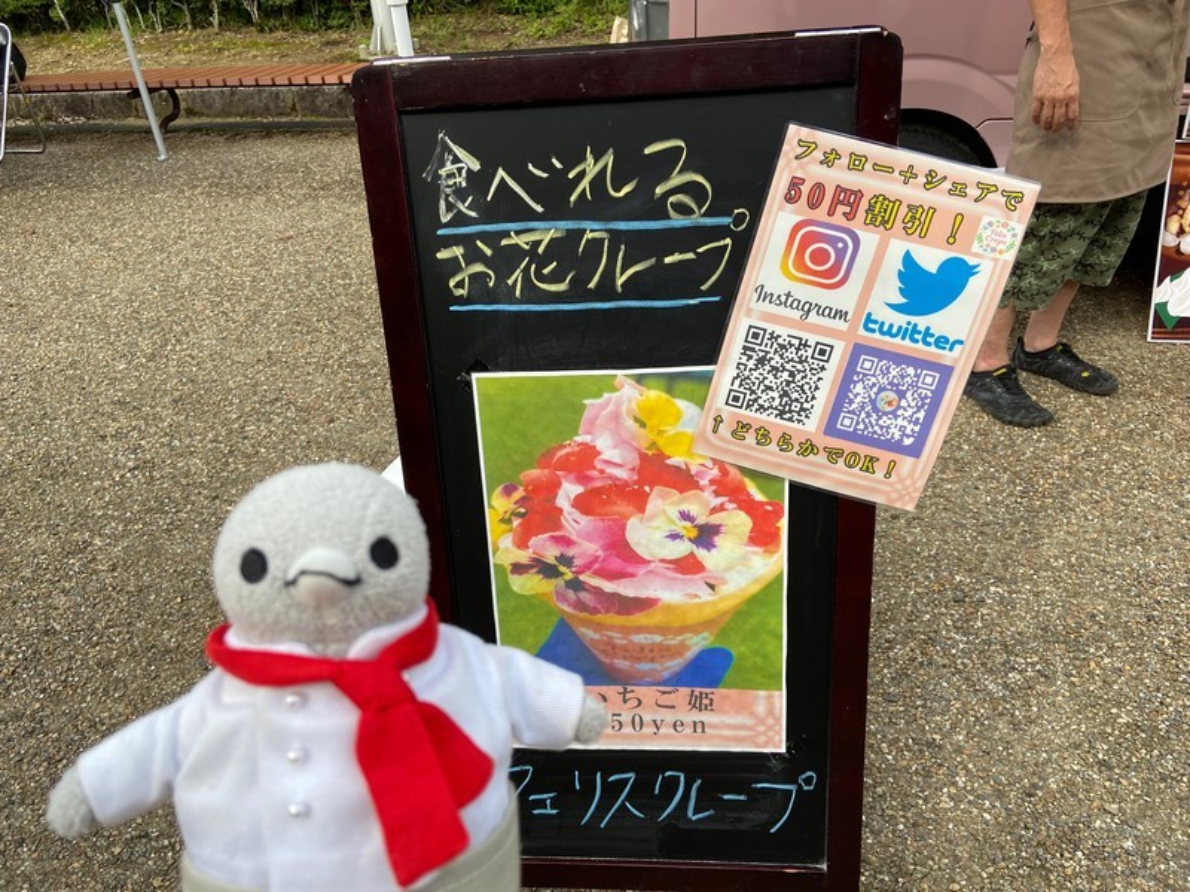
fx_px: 894
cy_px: 446
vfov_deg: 53.1
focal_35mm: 26
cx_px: 595
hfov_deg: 67.3
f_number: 1.8
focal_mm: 4.25
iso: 32
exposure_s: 1/616
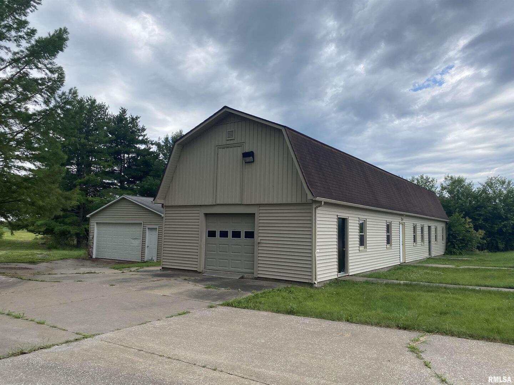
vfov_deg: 53.1
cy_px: 192
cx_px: 257
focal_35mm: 26
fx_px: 386
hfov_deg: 67.3
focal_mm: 4.25
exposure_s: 1/1898
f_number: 1.8
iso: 32
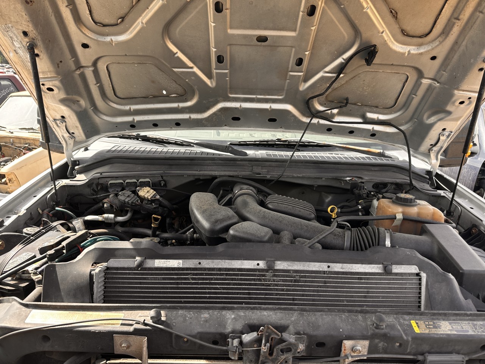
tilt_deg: -16.3
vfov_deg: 56.8
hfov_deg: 71.6
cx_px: 242
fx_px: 336
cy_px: 182
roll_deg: -5.2
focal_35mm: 24
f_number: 1.78
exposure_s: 1/439
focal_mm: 6.86
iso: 80
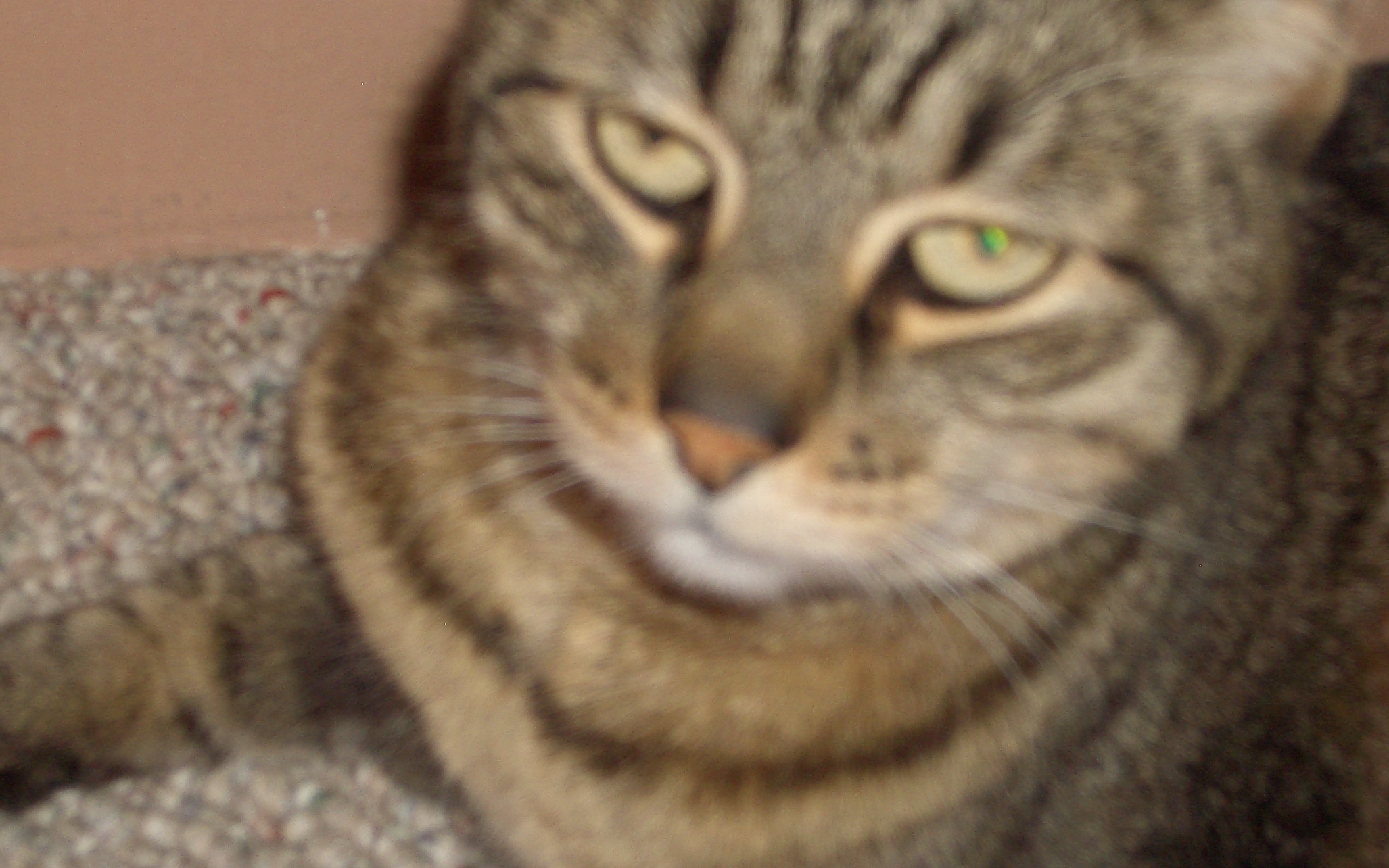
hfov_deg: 23.6
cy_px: 445
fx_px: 3331
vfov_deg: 14.8
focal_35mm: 88
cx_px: 723
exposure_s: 1/60
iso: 100
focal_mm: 12.2
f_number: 3.9
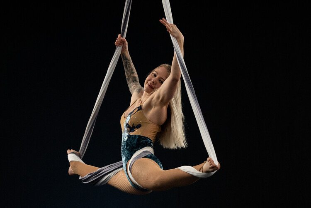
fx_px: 1326
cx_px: 179
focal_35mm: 154
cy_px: 133
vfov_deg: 8.9
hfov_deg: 13.4
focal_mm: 102
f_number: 4
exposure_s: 1/500
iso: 2500
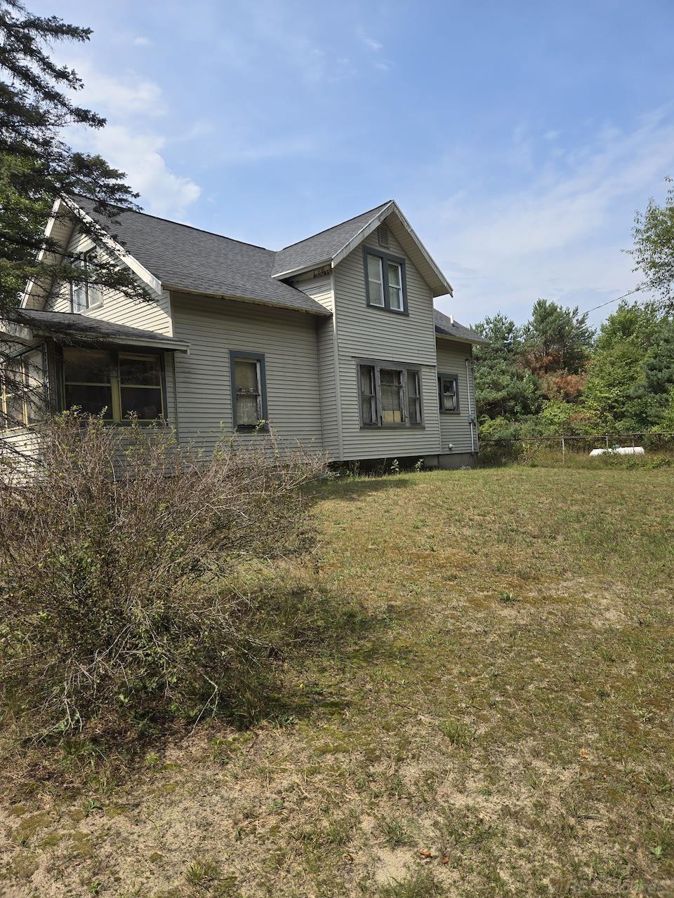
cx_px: 337
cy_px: 449
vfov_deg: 73.9
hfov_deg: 58.9
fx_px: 597
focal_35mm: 23
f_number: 1.8
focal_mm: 5.4
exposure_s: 1/1756
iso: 25
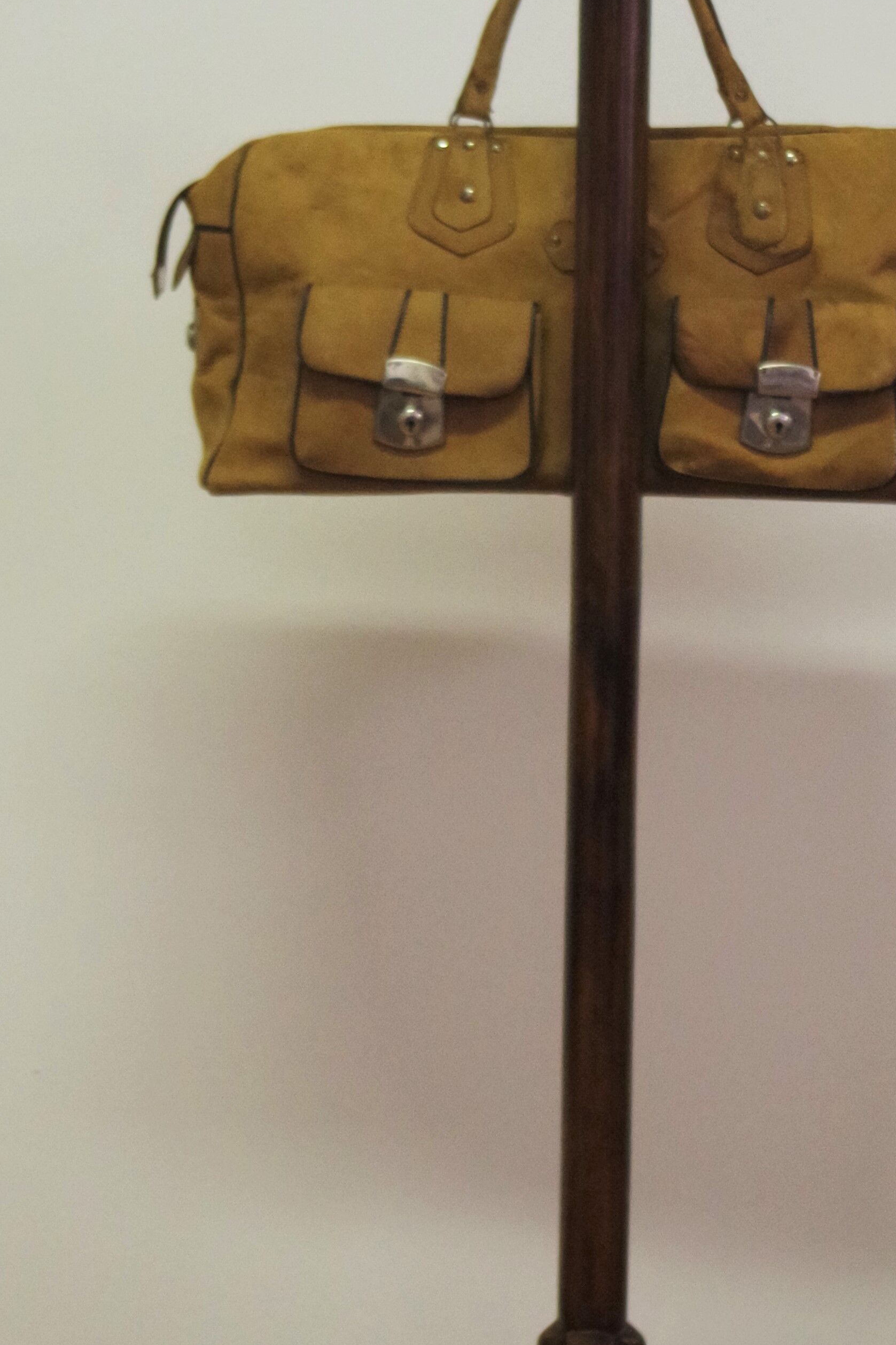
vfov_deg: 16.5
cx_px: 641
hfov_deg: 11.0
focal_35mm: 124
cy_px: 766
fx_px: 4630
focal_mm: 35
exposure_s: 1/80
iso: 1600
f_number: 4.5
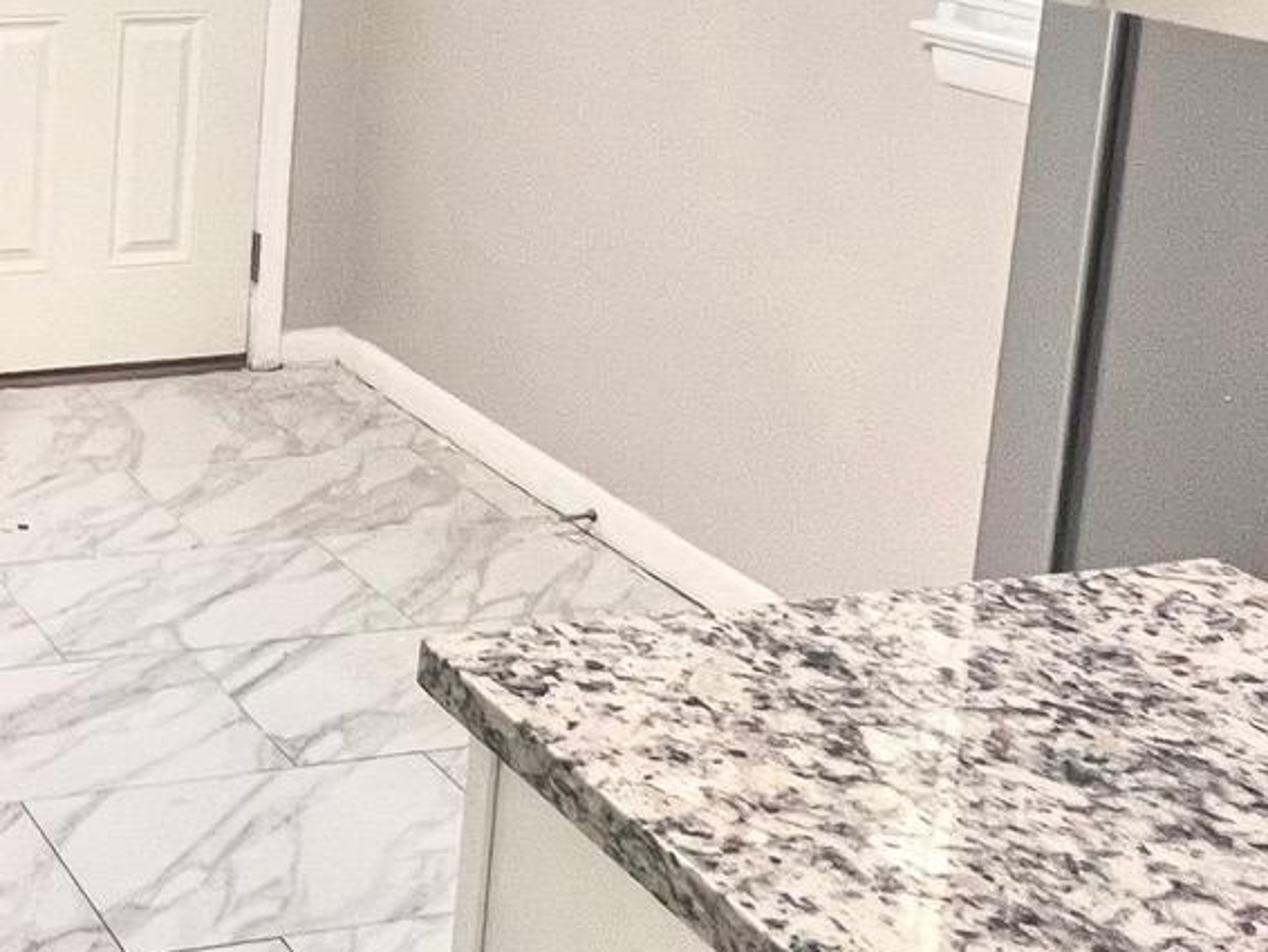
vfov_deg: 27.7
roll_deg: -0.8
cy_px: -148
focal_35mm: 47
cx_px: -341
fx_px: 1722
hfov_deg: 31.9
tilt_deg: -6.4
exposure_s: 1/120
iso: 200
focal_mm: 1.57
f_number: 1.8
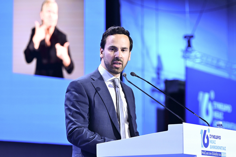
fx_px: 1180
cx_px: 118
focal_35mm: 180
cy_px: 78
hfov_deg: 11.4
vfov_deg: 7.6
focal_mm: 120
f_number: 4.5
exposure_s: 1/125
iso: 2500
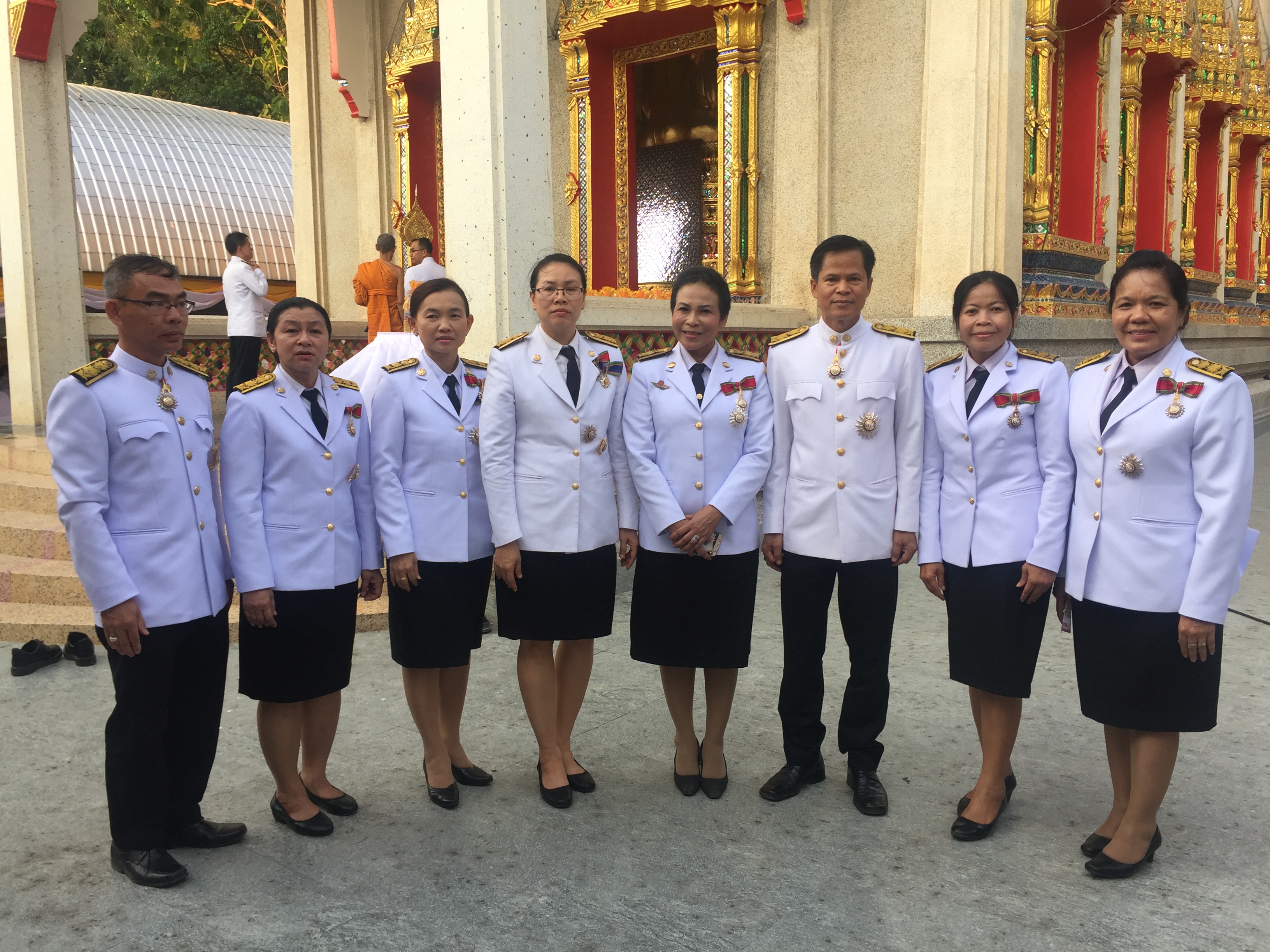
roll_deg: -0.5
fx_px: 1064
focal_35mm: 29
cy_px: 476
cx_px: 635
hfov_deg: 61.7
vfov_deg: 48.2
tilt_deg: -6.2
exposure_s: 1/128
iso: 32
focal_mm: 4.15
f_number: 2.2
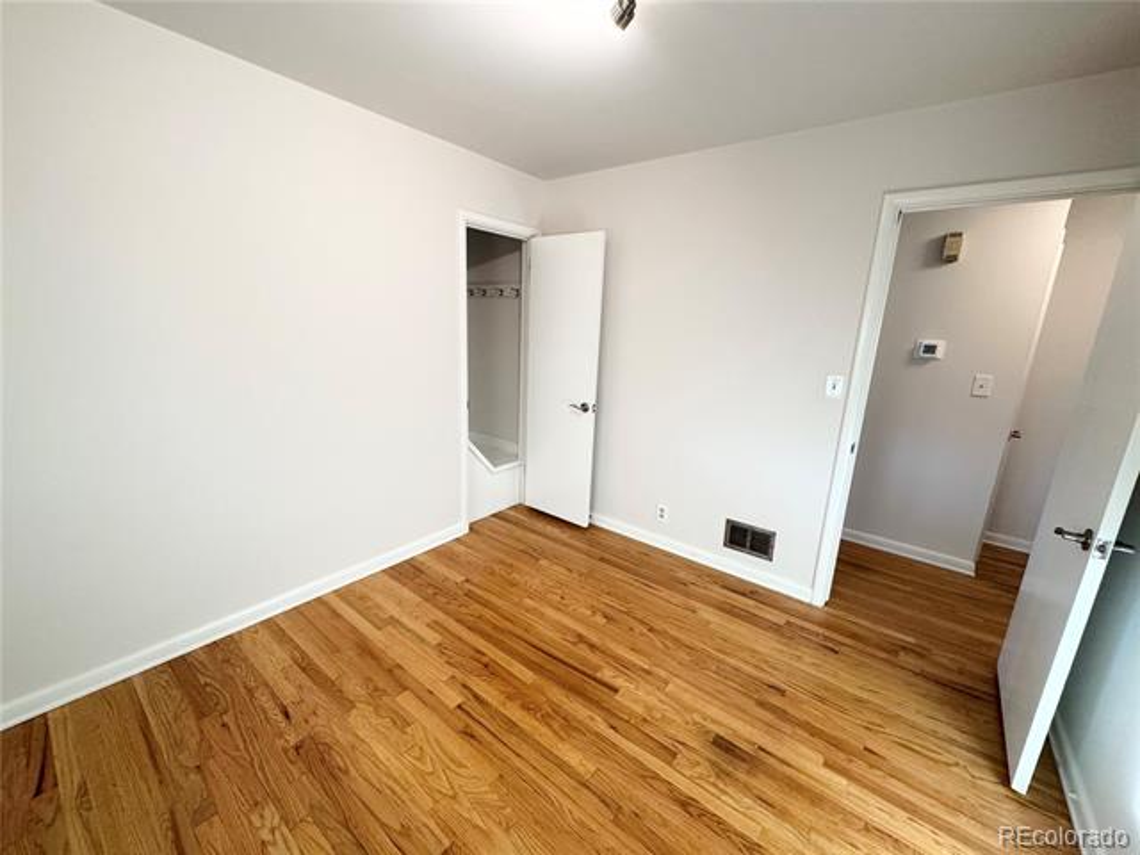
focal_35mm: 14
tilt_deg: -13.3
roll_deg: -2.6
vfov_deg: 85.7
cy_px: 428
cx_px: 570
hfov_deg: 102.1
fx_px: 461
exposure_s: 1/120
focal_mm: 2.22
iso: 200
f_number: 2.2
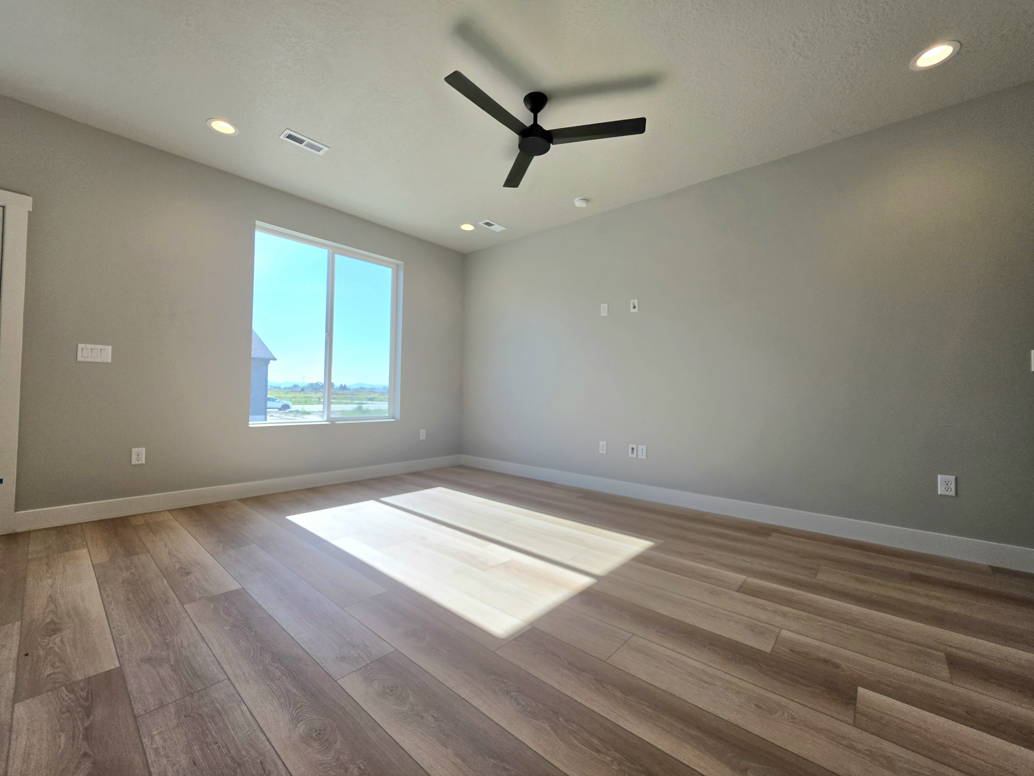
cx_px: 517
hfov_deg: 106.2
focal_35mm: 13
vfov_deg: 89.9
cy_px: 388
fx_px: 388
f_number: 1.9
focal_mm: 2.2
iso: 32
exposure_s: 1/476
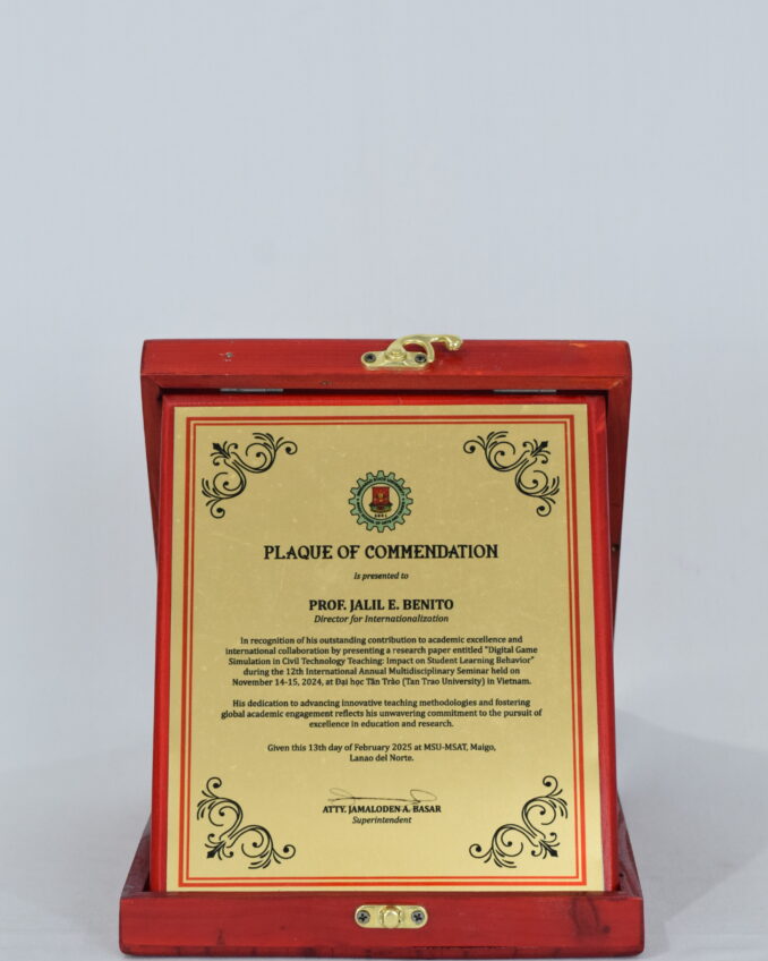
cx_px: 386
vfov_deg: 22.5
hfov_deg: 18.1
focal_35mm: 85
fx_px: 2416
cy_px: 497
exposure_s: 1/100
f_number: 5.6
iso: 1600
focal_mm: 50
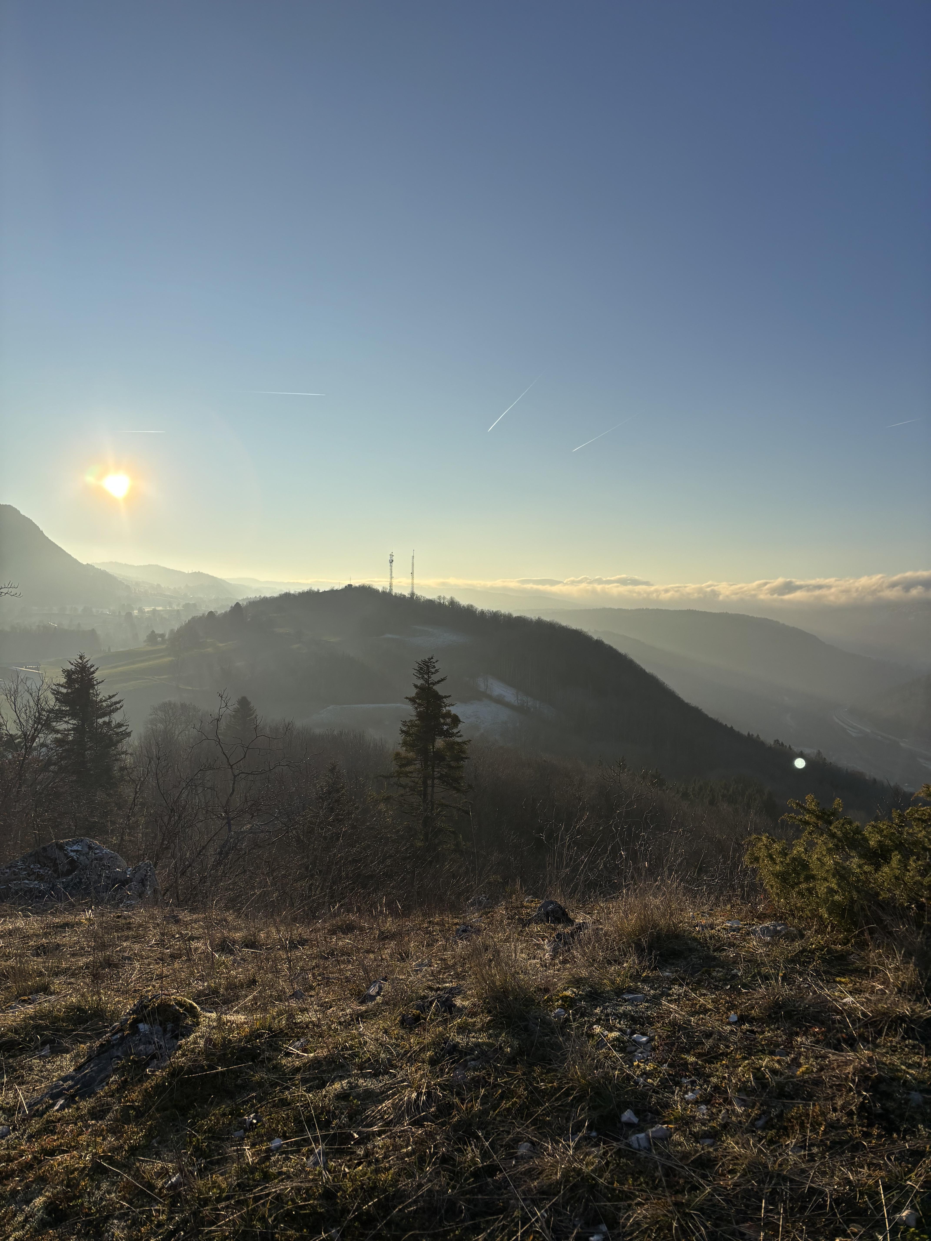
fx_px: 932
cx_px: 466
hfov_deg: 53.1
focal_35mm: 26
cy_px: 620
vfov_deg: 67.3
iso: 50
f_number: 1.6
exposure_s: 1/5952
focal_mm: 5.96
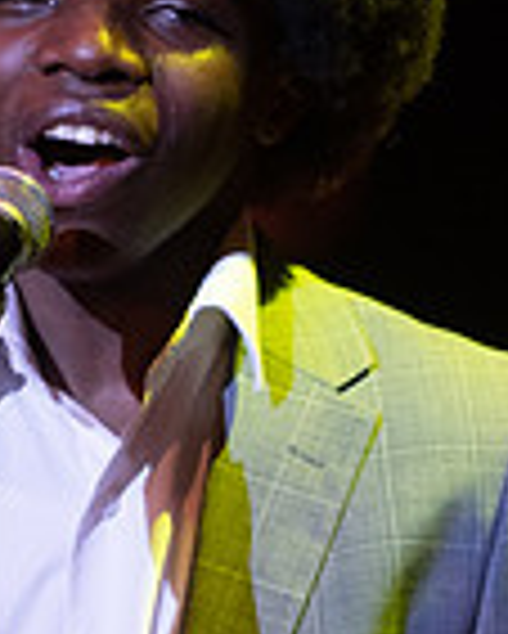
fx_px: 16821
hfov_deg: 1.7
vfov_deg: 2.2
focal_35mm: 896
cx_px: 193
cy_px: 333
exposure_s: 1/200
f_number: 2.8
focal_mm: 200
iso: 1600
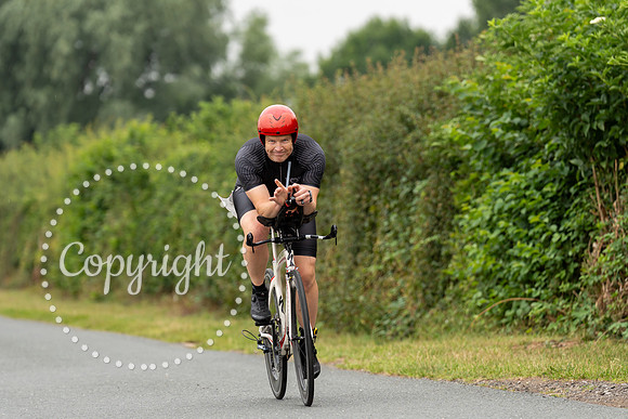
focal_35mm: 221
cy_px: 190
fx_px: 3857
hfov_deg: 9.3
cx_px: 290
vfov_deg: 6.2
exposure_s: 1/400
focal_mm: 167
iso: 320
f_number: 3.2
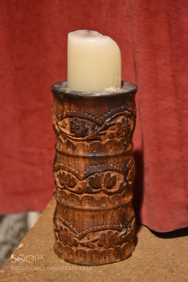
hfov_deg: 15.7
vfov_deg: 23.4
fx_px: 682
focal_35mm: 87
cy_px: 141
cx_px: 94
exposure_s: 1/10
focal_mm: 58
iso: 3200
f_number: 5
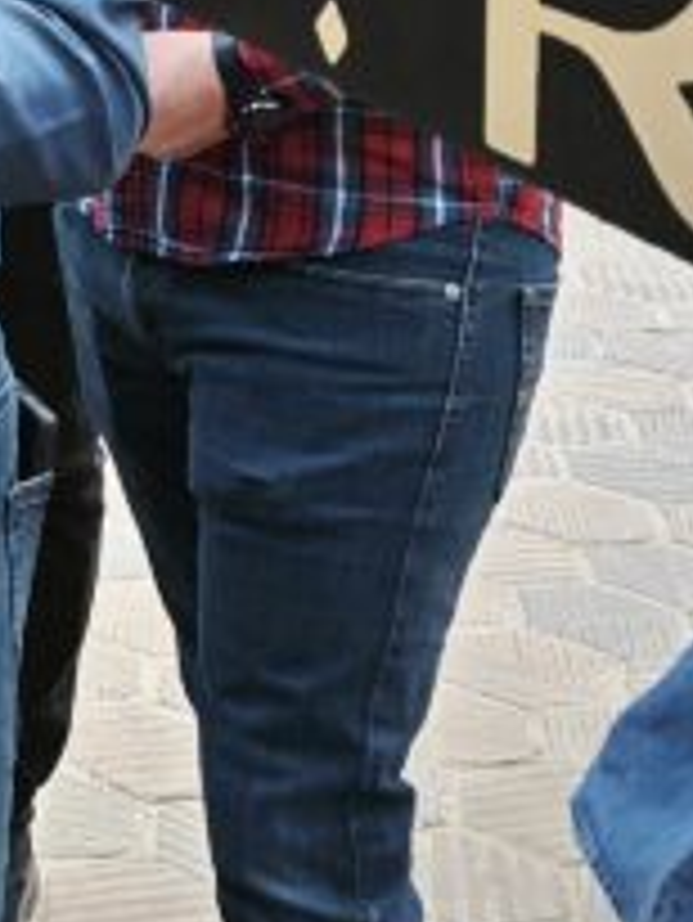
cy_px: -324
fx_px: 3066
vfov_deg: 16.1
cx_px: -814
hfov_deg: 11.3
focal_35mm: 115
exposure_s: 1/100
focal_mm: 5.43
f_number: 1.8
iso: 160
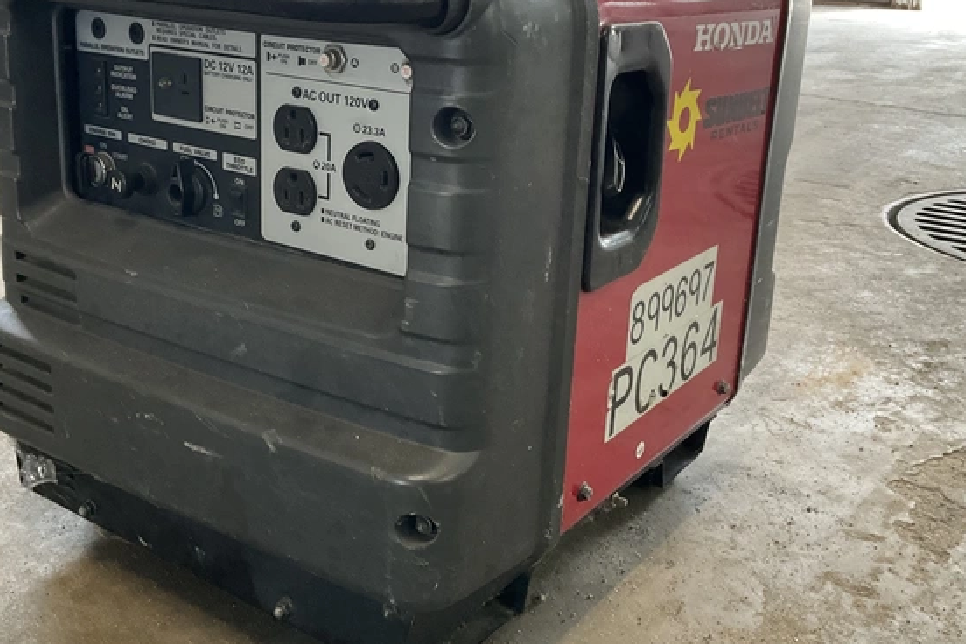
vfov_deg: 32.5
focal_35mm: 41
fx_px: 1100
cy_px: 239
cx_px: 429
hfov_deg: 47.3
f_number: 1.8
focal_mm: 3
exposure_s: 1/60
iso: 160
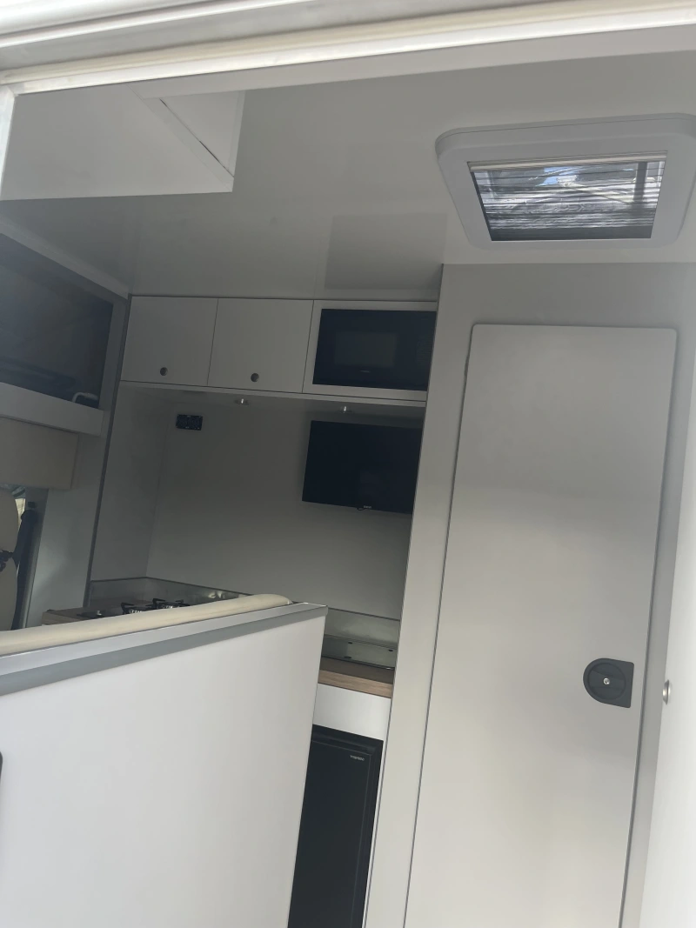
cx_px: 348
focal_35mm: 26
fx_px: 697
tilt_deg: +4.6
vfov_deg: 67.3
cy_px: 464
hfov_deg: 53.1
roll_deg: -8.1
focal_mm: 5.1
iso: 40
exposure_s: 1/288
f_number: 1.6
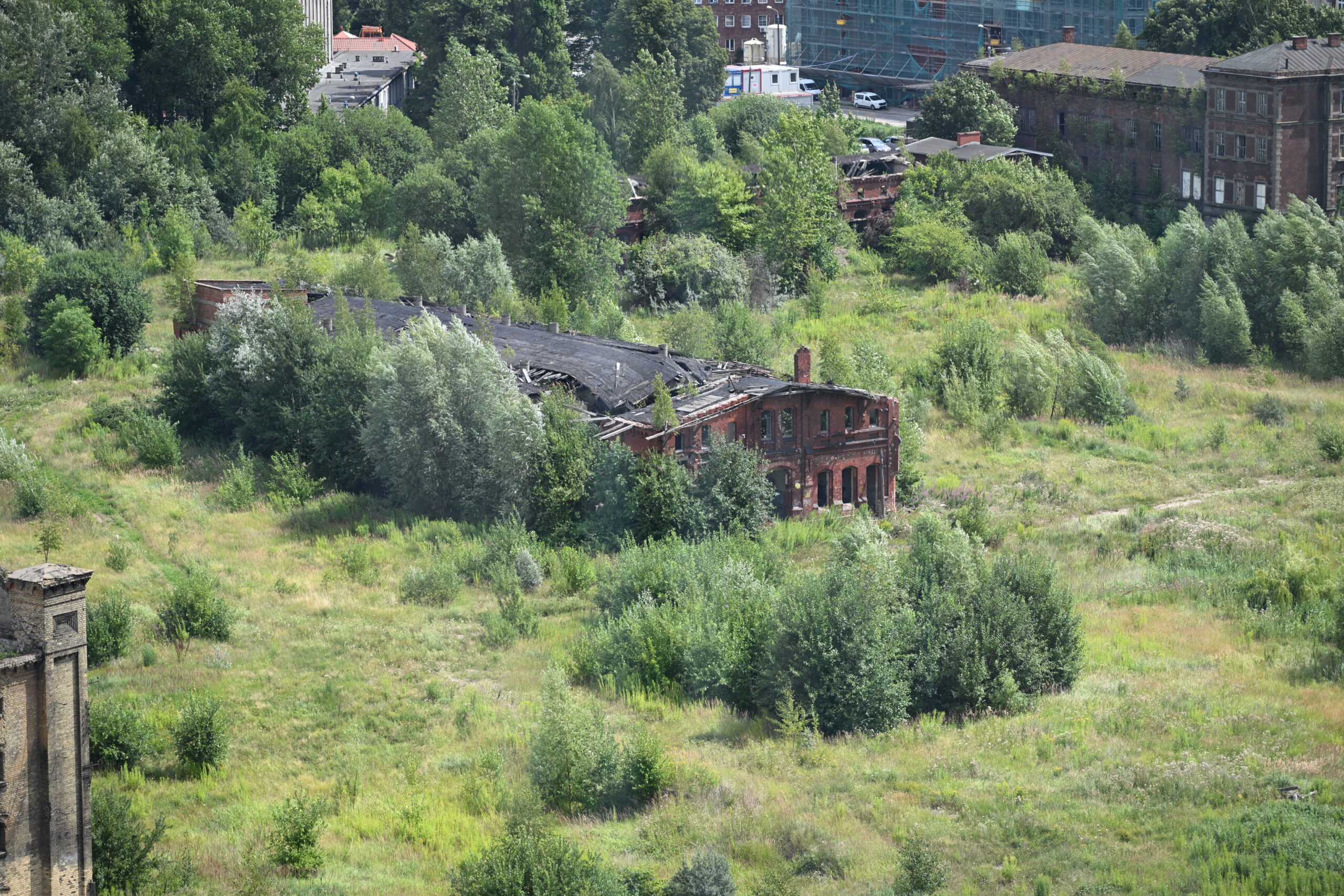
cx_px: 672
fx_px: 4480
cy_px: 448
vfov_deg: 11.4
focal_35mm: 120
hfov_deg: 17.1
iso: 100
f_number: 5
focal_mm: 120
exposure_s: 1/400
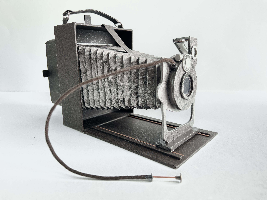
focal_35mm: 26
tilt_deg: -13.6
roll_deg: +1.0
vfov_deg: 53.1
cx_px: 134
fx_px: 201
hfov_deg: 67.3
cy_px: 100
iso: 80
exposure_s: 1/100
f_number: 1.5
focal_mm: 5.7
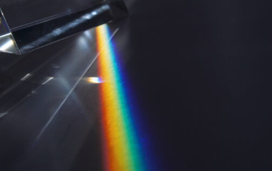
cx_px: 124
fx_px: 578
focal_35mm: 78
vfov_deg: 16.7
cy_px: 72
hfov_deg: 26.5
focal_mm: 30
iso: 200
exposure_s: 1/125
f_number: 4.5
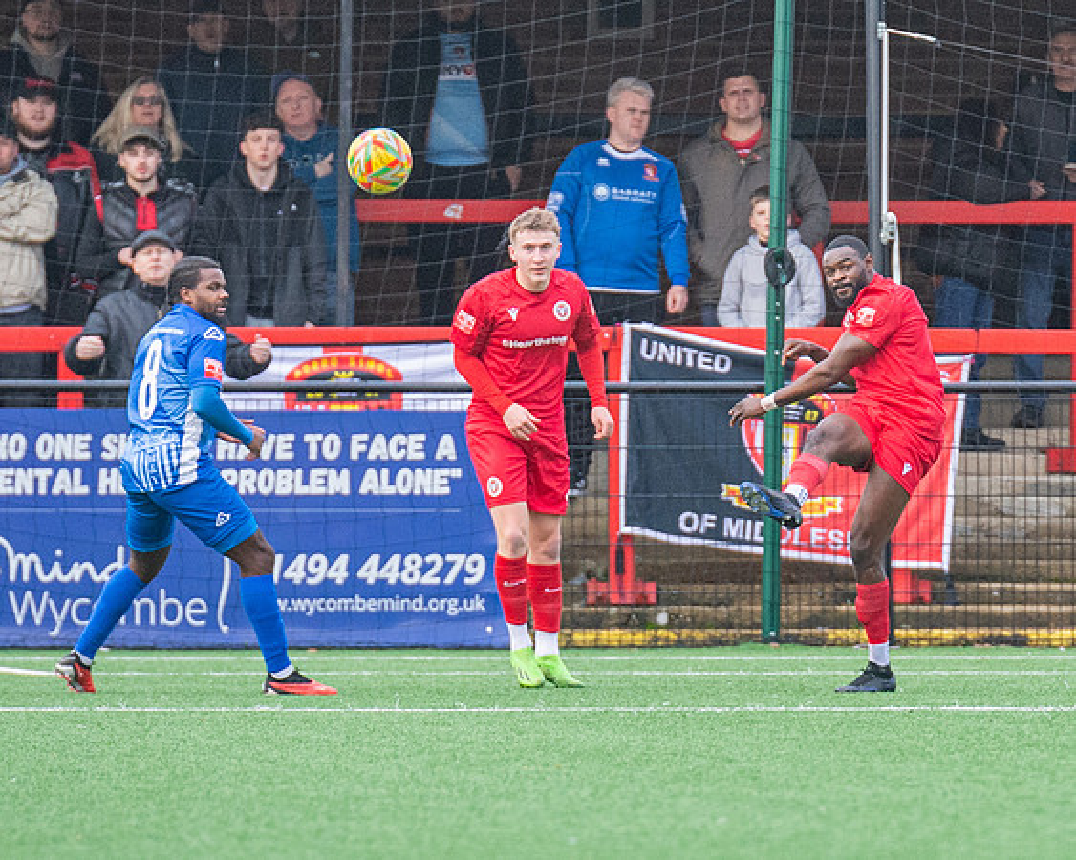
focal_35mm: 821
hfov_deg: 2.4
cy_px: 310
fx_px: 26137
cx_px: 951
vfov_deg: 1.9
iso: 1600
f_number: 4
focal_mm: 300
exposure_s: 1/1250
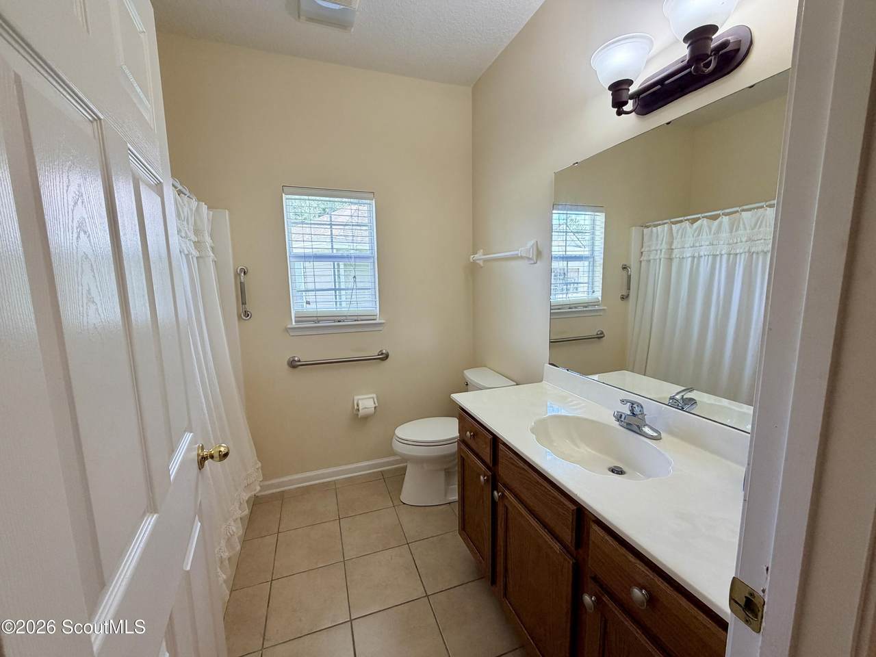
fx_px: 354
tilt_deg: -7.5
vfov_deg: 85.7
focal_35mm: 14
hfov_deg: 102.1
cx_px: 438
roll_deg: +1.2
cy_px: 328
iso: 160
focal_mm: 2.22
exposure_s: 1/120
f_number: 2.2
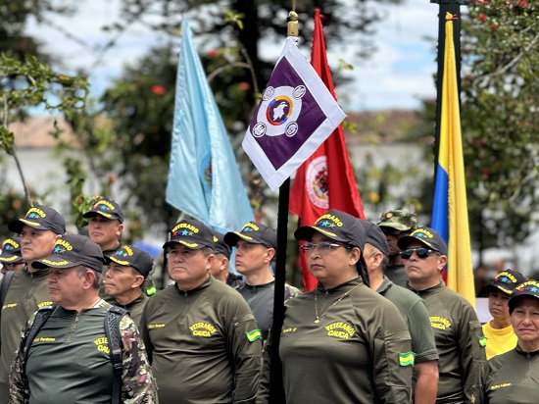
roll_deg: -0.9
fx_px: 1868
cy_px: 202
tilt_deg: +1.7
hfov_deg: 16.4
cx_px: 270
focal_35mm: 120
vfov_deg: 12.3
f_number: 2.8
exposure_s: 1/1033
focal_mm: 15.66
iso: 50
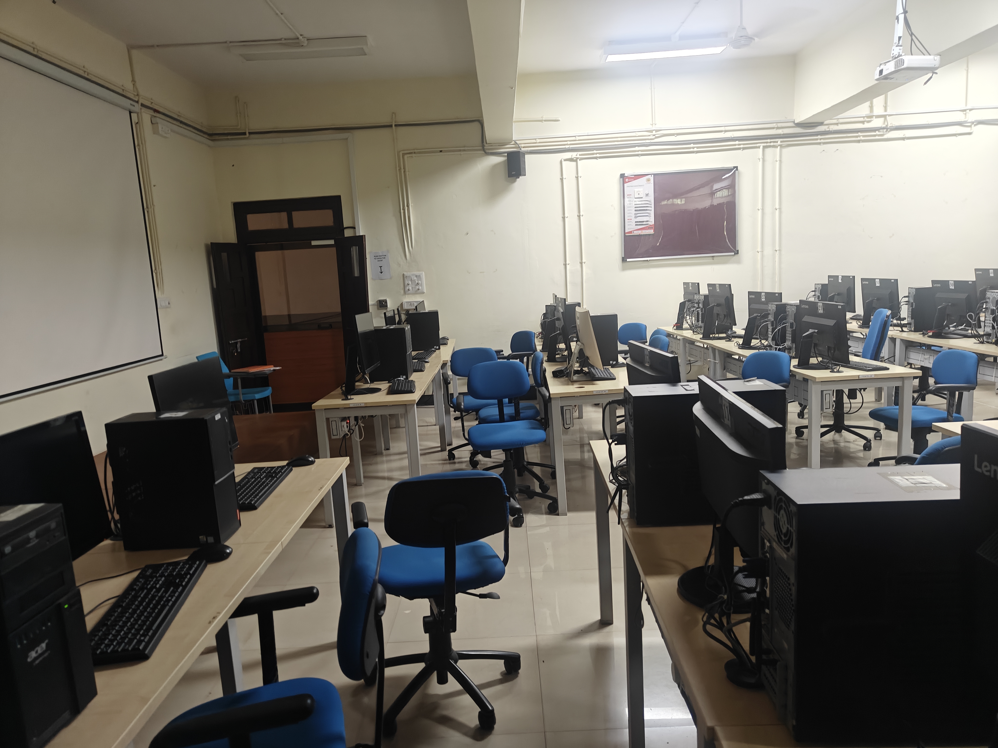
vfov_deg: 56.8
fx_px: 692
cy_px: 374
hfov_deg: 71.6
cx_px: 499
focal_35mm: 24
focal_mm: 5.59
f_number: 1.8
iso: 160
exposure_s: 1/50
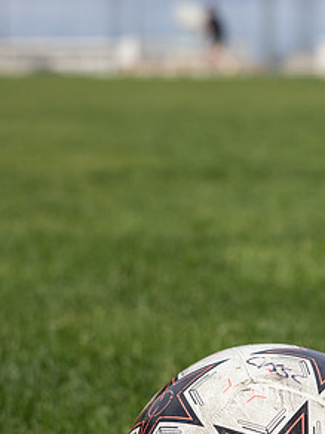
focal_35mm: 123
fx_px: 1543
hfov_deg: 12.0
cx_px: 220
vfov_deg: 16.0
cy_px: 281
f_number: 2.8
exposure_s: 1/1250
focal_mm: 40
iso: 250
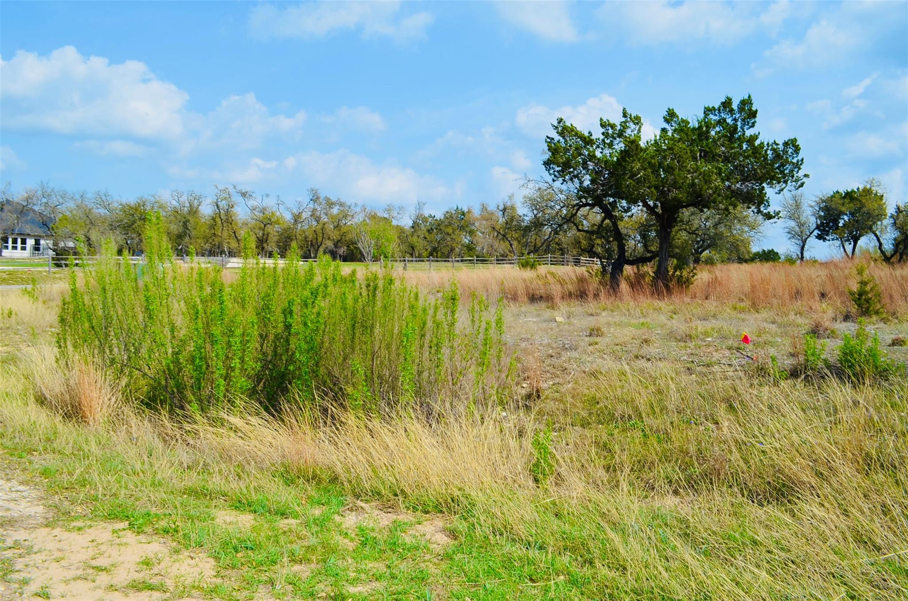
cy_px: 300
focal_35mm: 27
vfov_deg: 47.7
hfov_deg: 67.5
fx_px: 680
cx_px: 454
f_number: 11
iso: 110
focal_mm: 18
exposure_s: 1/125
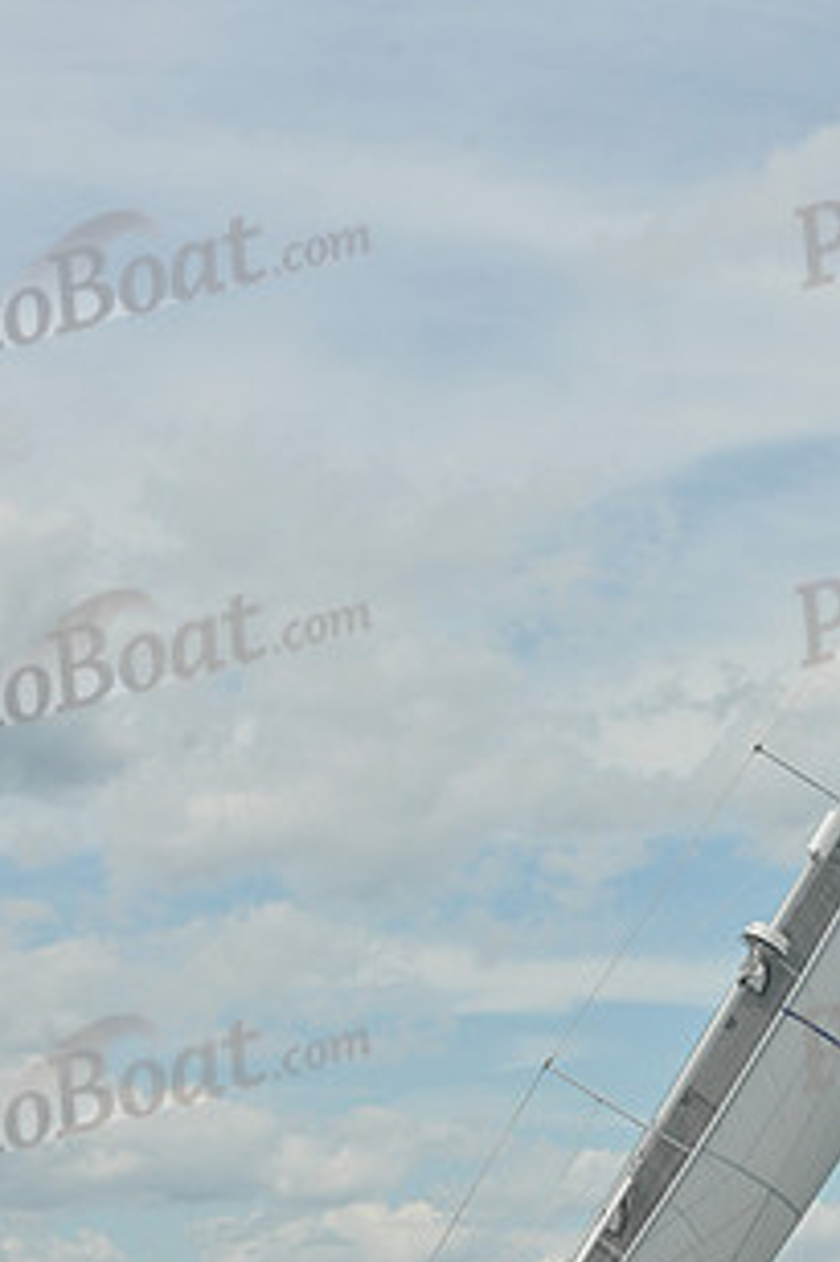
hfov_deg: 10.4
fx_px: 4625
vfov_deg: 15.5
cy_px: 832
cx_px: 584
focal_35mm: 132
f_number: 11
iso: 320
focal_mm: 70
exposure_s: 1/1250
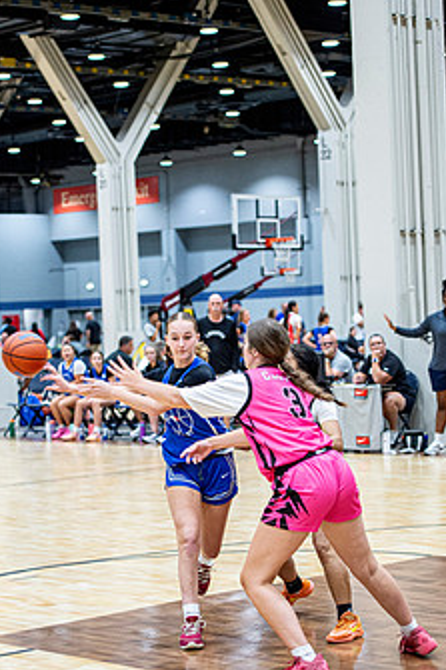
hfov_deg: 14.5
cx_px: 187
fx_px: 1749
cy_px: 402
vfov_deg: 21.7
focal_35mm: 94
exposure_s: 1/400
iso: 2000
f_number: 2.8
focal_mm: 70
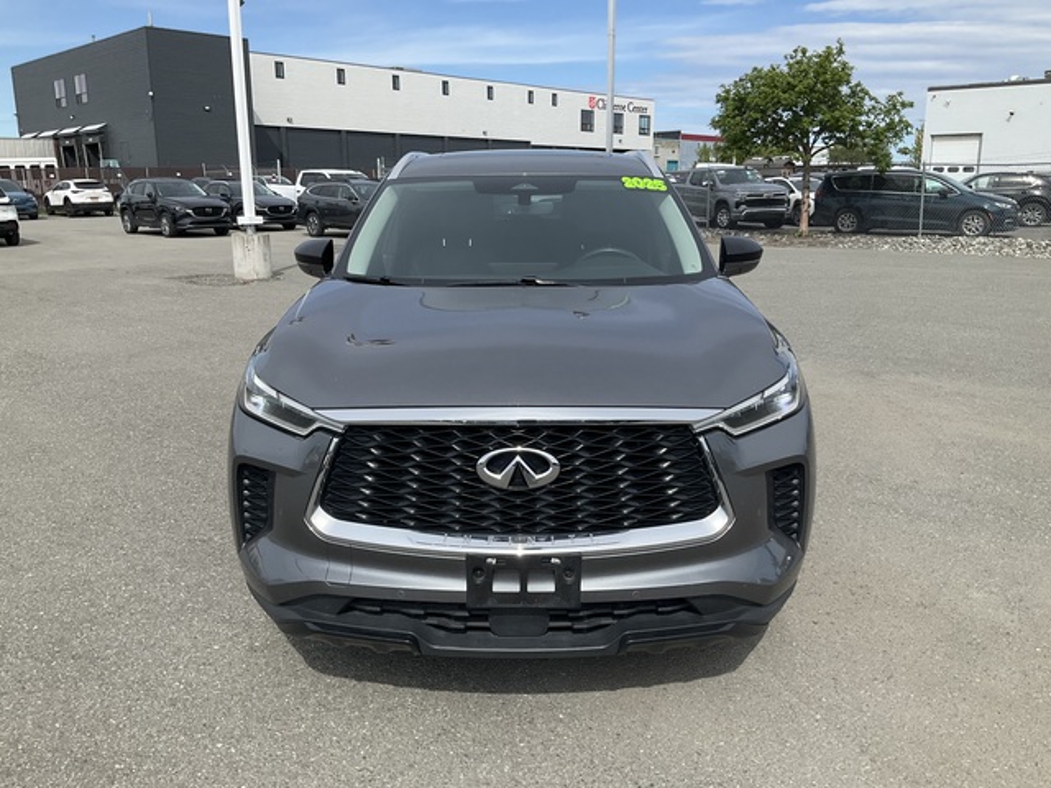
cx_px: 526
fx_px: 880
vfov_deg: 48.2
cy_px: 394
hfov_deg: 61.7
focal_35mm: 29
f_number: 1.8
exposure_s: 1/1786
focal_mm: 3
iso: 25
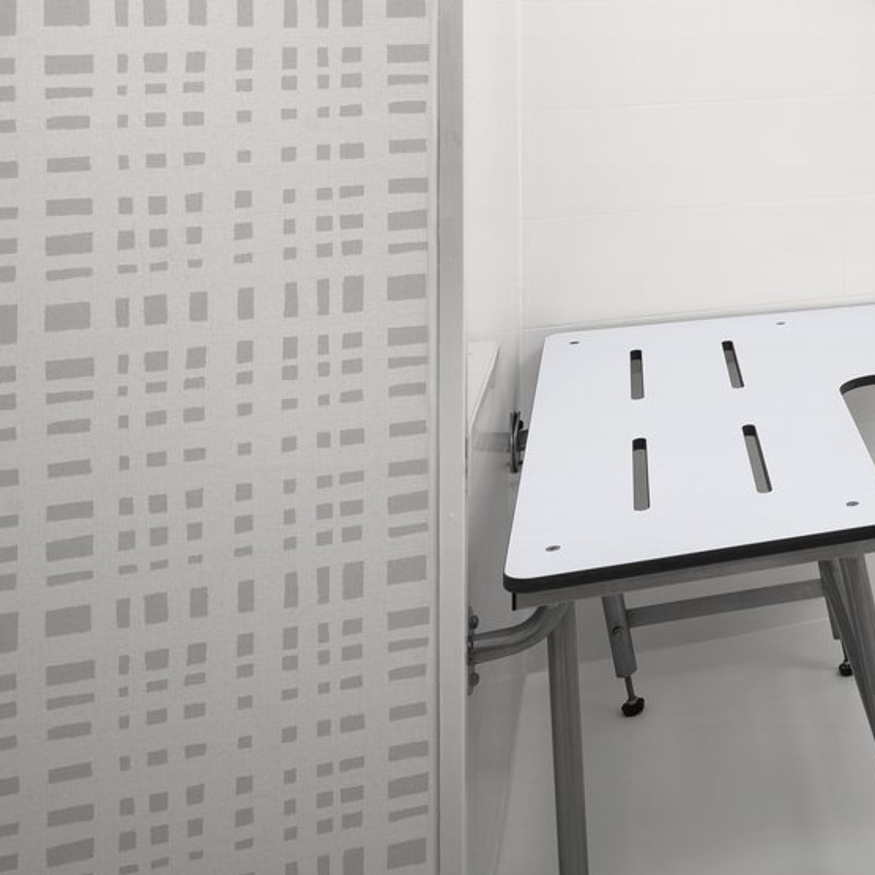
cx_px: 1247
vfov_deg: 29.9
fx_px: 1487
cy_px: -55
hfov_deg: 25.9
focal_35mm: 52
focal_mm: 19
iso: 200
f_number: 11
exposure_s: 1/20
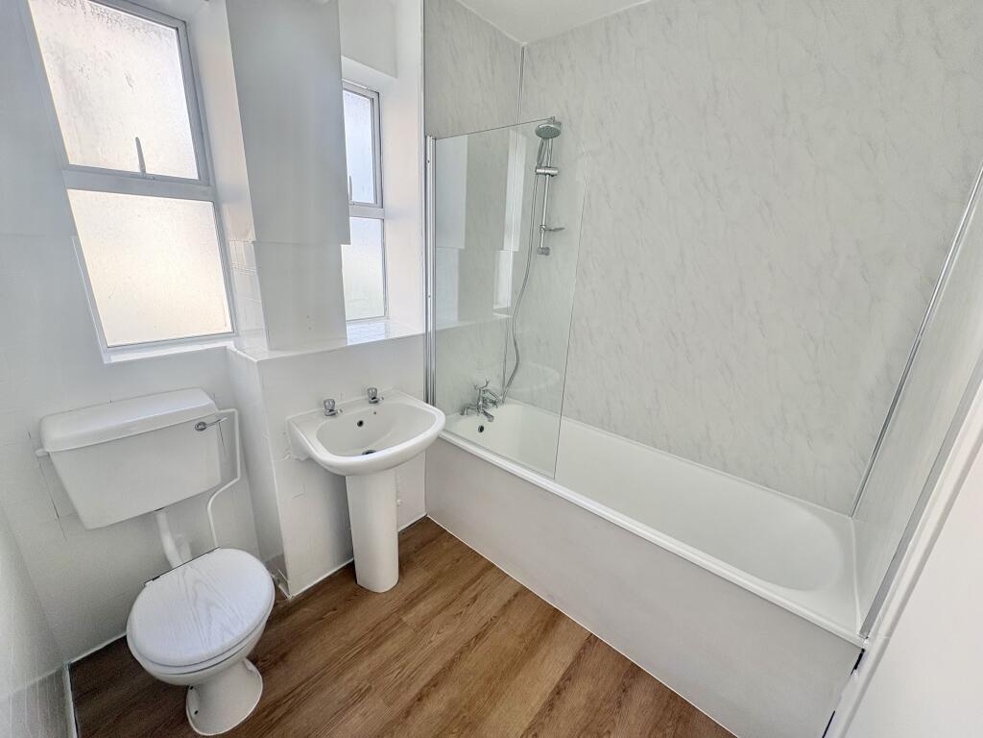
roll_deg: -1.9
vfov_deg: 85.7
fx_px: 398
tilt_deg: -17.2
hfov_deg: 102.1
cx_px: 492
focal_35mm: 14
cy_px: 369
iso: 64
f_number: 2.2
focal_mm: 2.22
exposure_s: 1/154
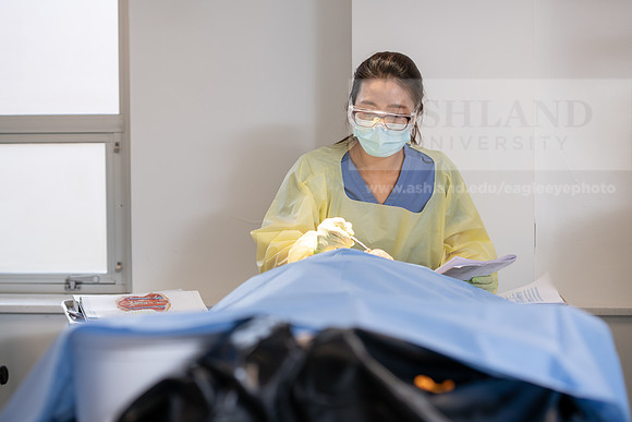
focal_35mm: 82
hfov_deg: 24.8
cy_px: 211
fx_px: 1440
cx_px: 316
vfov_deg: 16.7
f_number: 3.5
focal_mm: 82
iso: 250
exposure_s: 1/200
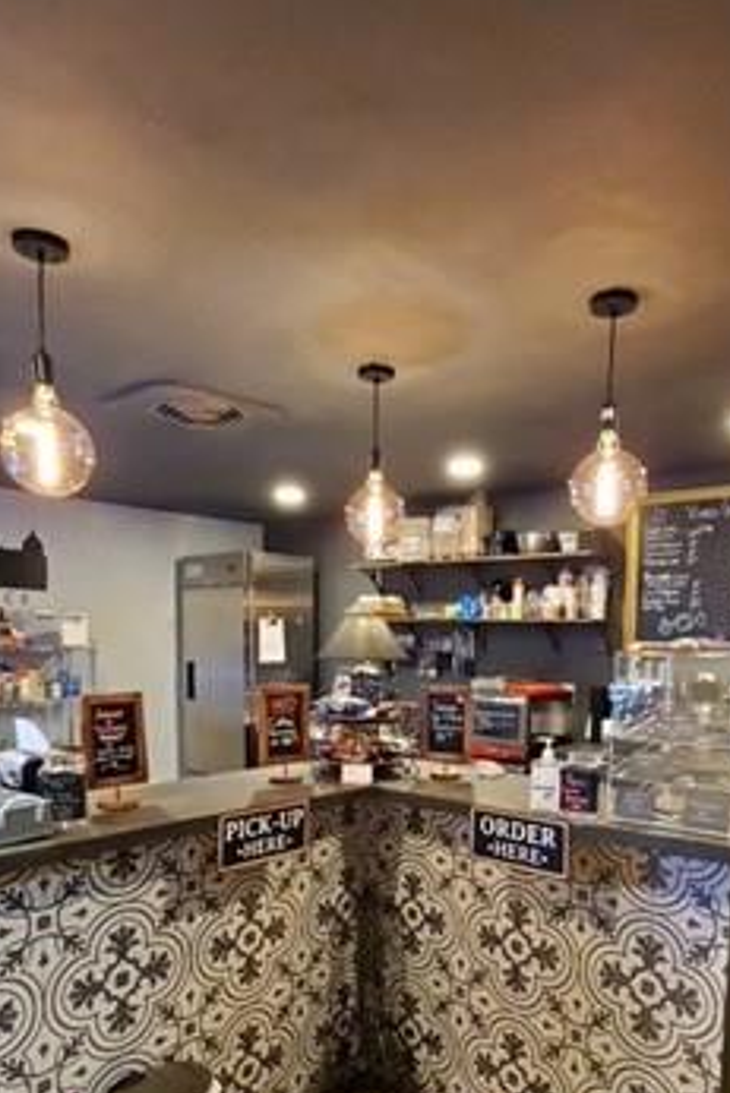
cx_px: 420
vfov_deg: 70.4
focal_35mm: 25
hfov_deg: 51.1
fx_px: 760
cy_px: 682
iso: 640
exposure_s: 1/29
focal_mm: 1.8
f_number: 2.2
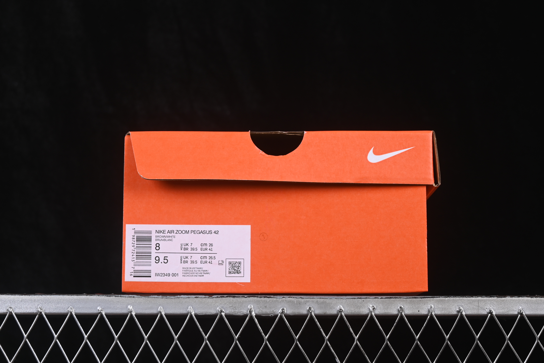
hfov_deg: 27.0
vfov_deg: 18.2
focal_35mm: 75
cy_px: 182
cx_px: 272
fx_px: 1133
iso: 160
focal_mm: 50
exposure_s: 1/80
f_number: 8
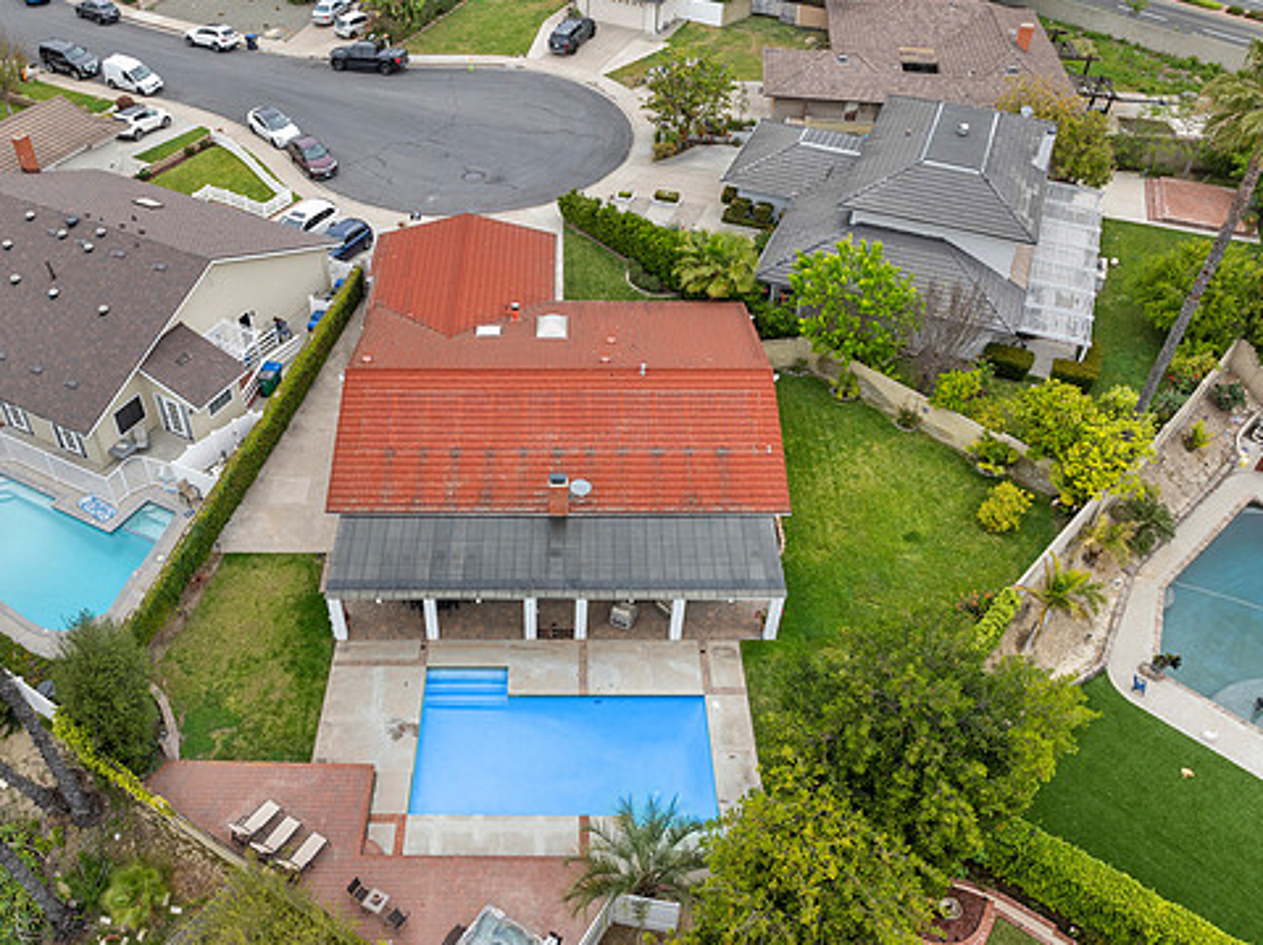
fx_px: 1057
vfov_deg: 48.1
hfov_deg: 61.4
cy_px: 498
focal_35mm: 29
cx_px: 532
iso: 100
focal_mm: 12.29
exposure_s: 1/100
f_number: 2.8
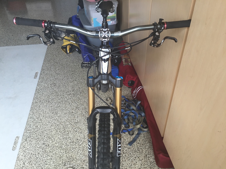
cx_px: 113
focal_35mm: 29
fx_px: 189
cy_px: 84
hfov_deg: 61.7
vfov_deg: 48.2
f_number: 2.2
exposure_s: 1/120
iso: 50
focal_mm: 4.15
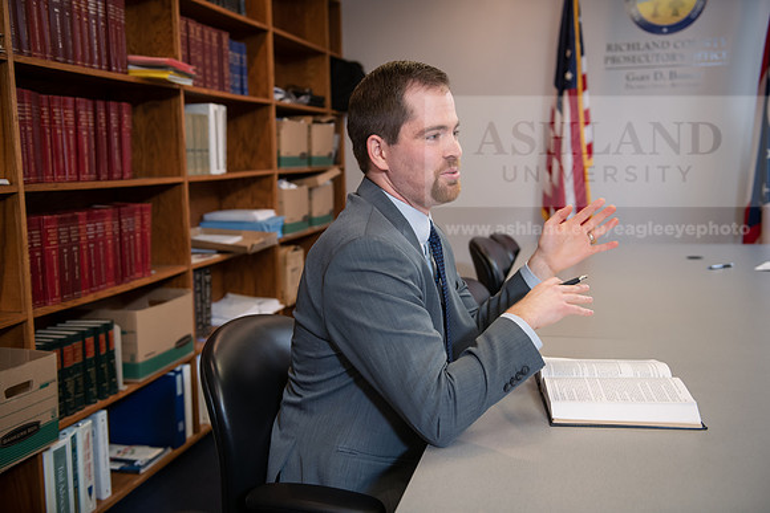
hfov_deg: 53.1
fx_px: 770
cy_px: 256
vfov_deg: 36.9
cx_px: 385
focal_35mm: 36
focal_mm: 36
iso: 800
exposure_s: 1/125
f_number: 3.2
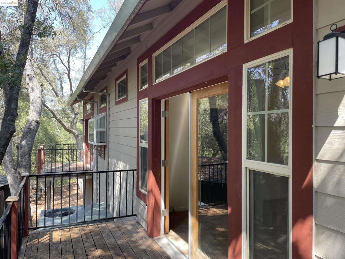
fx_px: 259
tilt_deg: -0.5
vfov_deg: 53.1
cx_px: 172
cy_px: 130
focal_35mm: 26
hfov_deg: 67.3
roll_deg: +0.0
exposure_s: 1/161
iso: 32
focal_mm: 4.2
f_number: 1.6
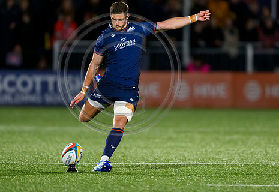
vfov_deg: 1.7
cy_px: 73
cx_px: 148
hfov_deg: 2.5
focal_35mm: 823
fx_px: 6442
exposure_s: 1/1250
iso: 6400
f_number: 4
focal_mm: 560
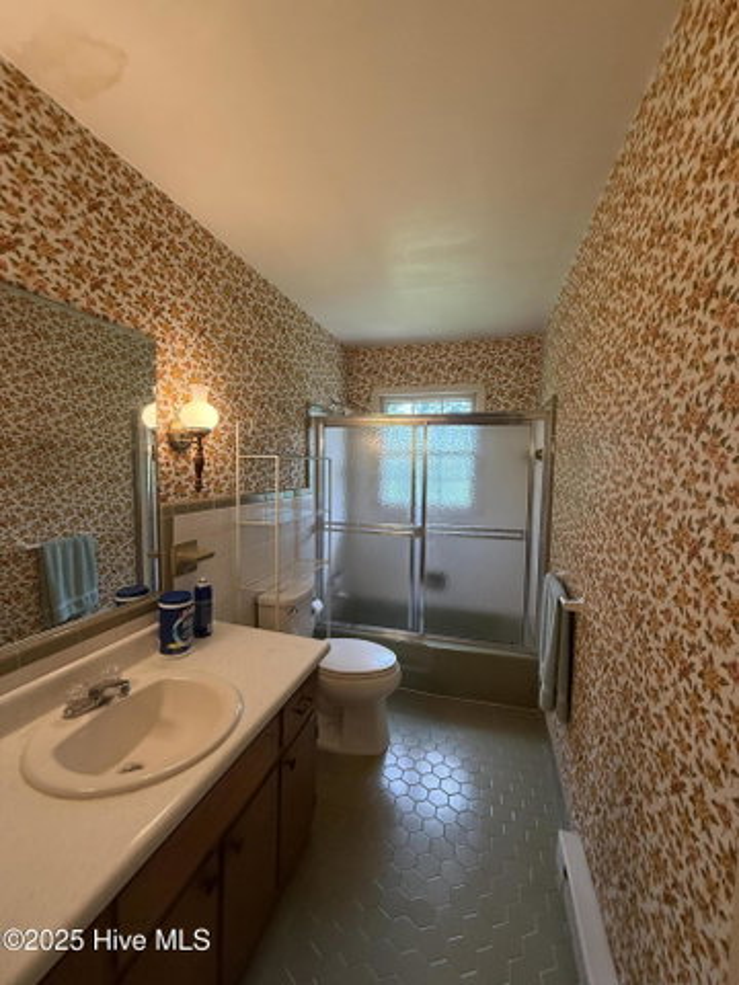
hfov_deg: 85.7
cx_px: 370
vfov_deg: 102.1
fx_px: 399
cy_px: 492
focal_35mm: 14
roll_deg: -0.2
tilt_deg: -7.0
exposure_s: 1/120
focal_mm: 2.22
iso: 200
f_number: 2.2
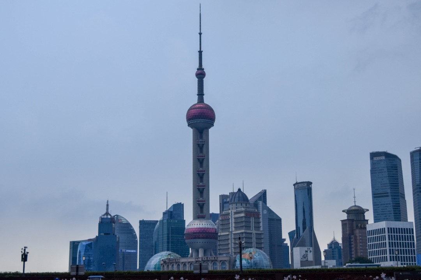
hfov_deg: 38.9
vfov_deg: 26.5
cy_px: 140
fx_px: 596
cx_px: 210
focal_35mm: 51
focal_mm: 34
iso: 400
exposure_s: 1/1500
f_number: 5.6
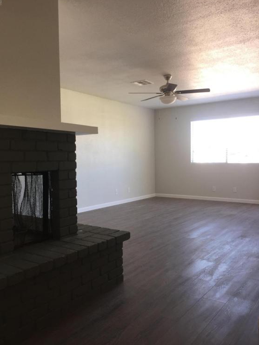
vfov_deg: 59.9
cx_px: 126
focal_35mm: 30
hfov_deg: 46.8
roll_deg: -0.1
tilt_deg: -1.5
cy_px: 174
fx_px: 299
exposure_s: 1/60
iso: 50
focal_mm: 4.15
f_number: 2.2
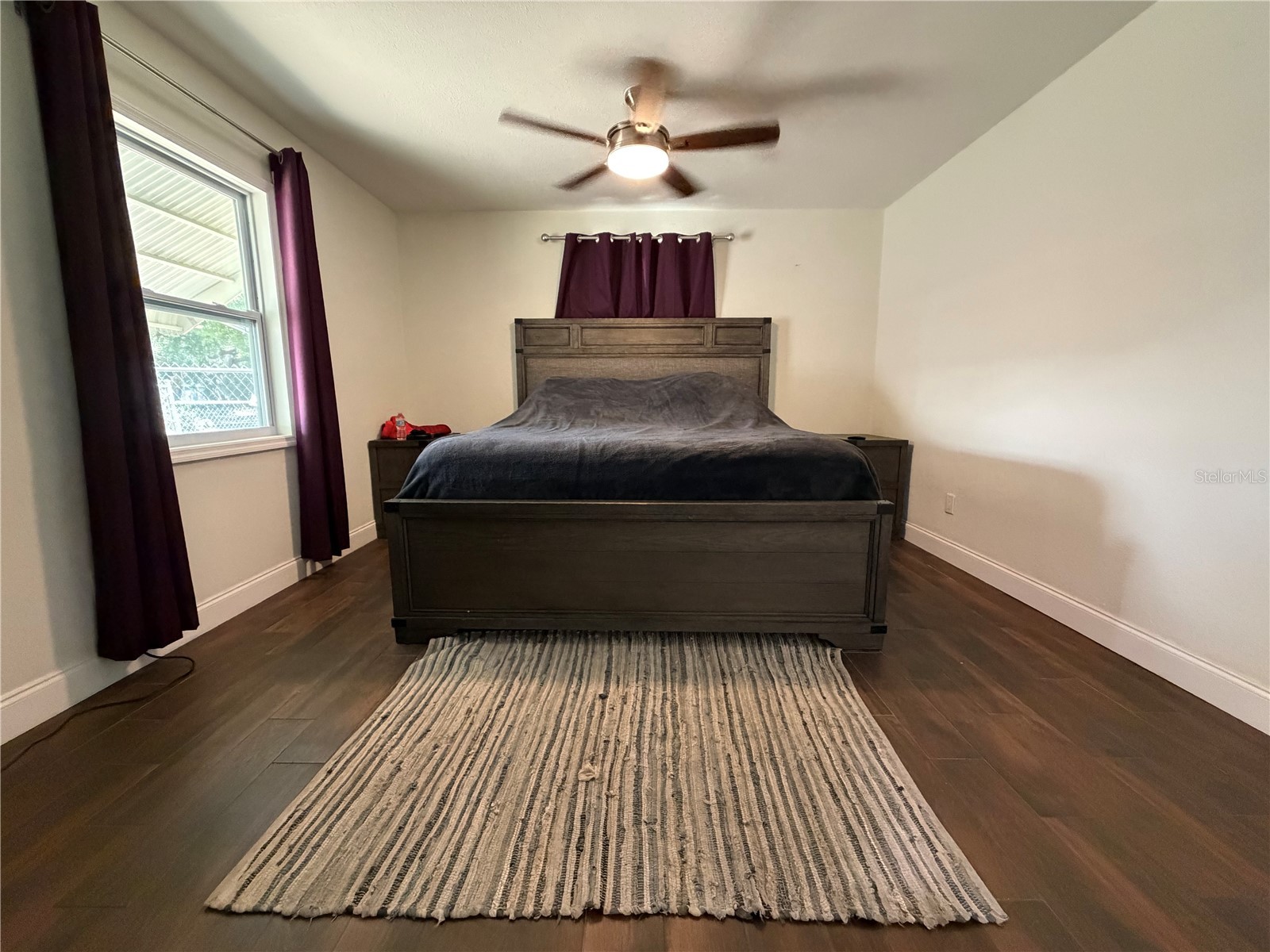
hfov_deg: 102.1
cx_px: 635
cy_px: 476
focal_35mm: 14
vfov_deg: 85.7
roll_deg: -0.3
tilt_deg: -8.5
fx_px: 514
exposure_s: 1/60
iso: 800
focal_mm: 2.22
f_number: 2.2
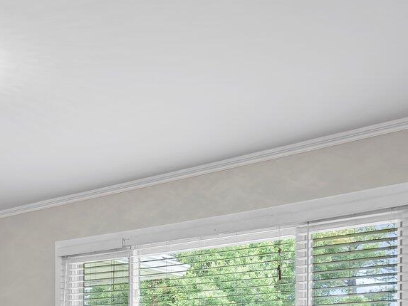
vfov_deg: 24.4
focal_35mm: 55
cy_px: 356
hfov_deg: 34.6
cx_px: 135
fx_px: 648
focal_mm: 16
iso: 100
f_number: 4
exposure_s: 1/2.5
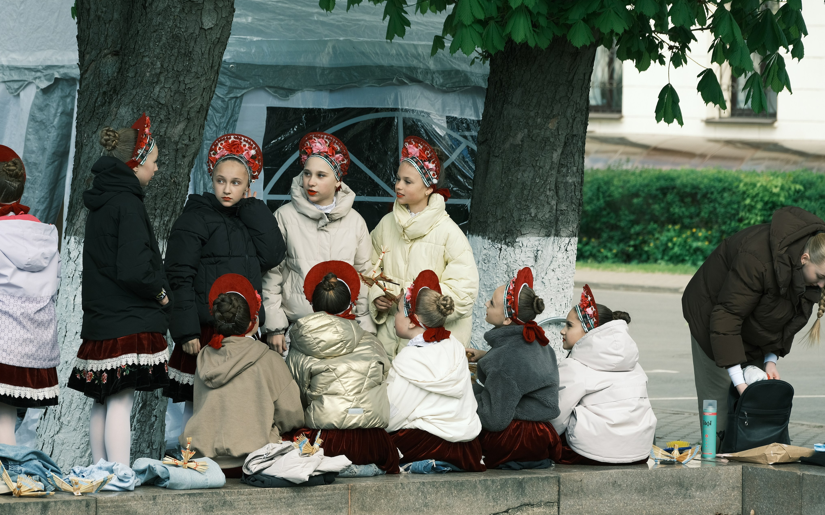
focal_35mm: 175
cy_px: 246
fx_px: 3934
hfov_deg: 12.0
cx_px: 412
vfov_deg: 7.5
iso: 200
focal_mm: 113.7
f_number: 5.6
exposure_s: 1/200
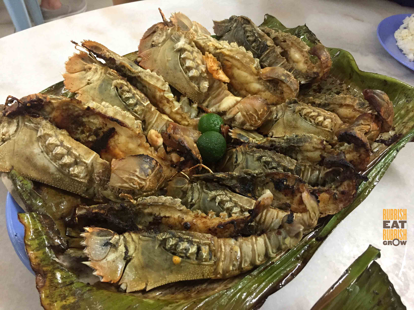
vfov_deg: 48.2
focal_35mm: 29
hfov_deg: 61.7
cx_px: 207
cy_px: 155
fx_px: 347
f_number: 2.2
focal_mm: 4.15
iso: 250
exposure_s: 1/33
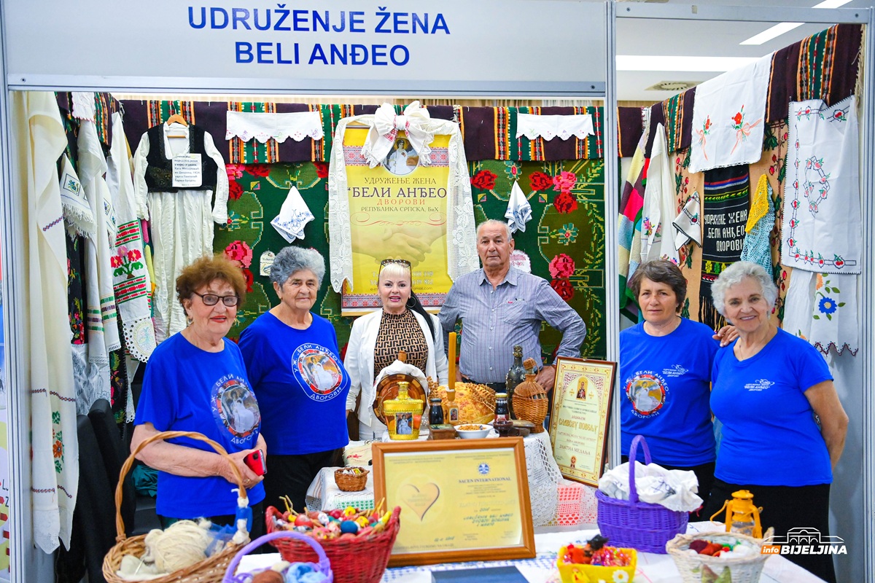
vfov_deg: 36.9
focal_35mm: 36
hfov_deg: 53.1
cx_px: 438
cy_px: 292
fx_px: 875
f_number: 2.8
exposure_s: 1/320
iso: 4000
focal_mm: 36
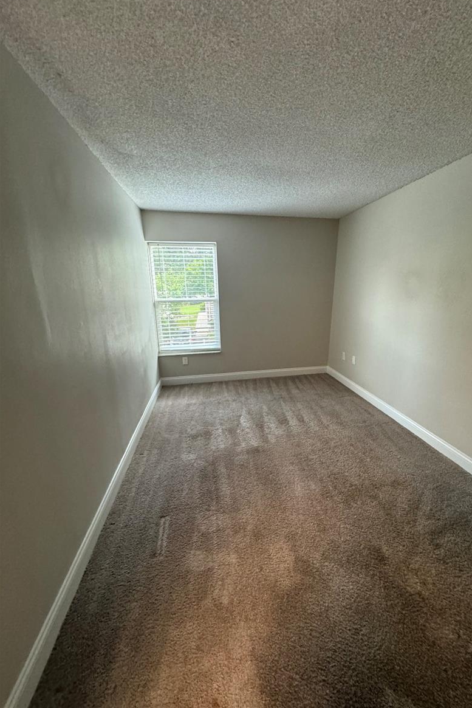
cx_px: 273
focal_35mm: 15
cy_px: 356
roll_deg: +1.4
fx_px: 295
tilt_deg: -13.8
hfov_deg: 76.8
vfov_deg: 100.4
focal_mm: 2.22
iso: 500
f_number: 2.2
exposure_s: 1/60
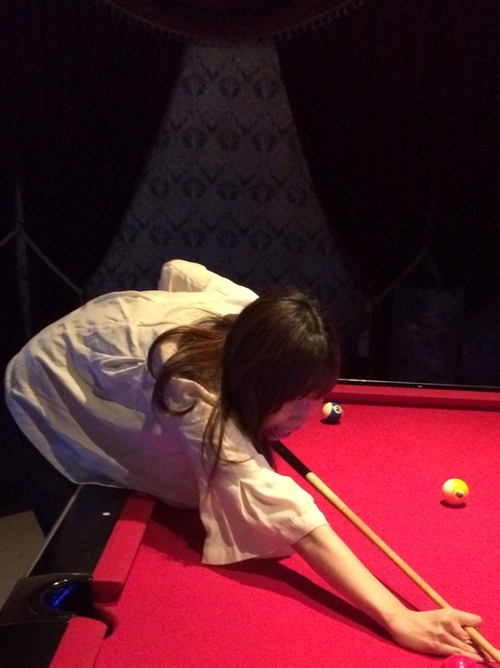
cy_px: 483
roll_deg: -2.4
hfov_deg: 31.5
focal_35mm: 46
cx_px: 279
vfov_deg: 40.3
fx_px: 887
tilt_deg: -22.5
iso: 500
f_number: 2.2
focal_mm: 4.15
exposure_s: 1/15
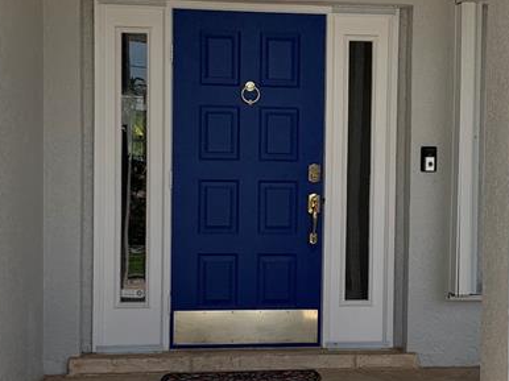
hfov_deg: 28.0
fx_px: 1014
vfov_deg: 21.3
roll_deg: -0.9
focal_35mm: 69
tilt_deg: -2.2
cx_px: 339
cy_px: 185
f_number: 1.8
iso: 25
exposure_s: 1/2114
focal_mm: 4.25
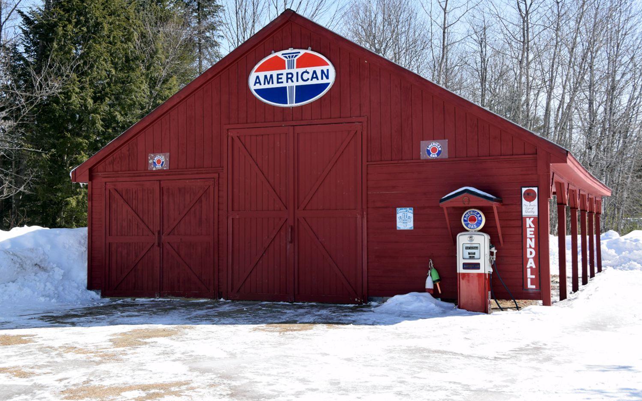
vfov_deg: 27.1
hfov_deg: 42.2
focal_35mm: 48
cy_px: 190
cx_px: 321
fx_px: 831
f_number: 9
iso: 200
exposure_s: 1/320
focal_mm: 31
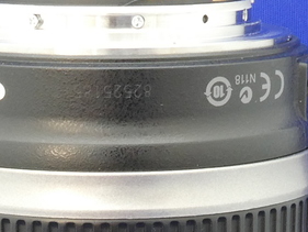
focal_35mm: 141
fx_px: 1255
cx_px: 105
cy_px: 274
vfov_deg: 10.4
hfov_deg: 14.0
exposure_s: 1
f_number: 8
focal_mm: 5.8
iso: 200
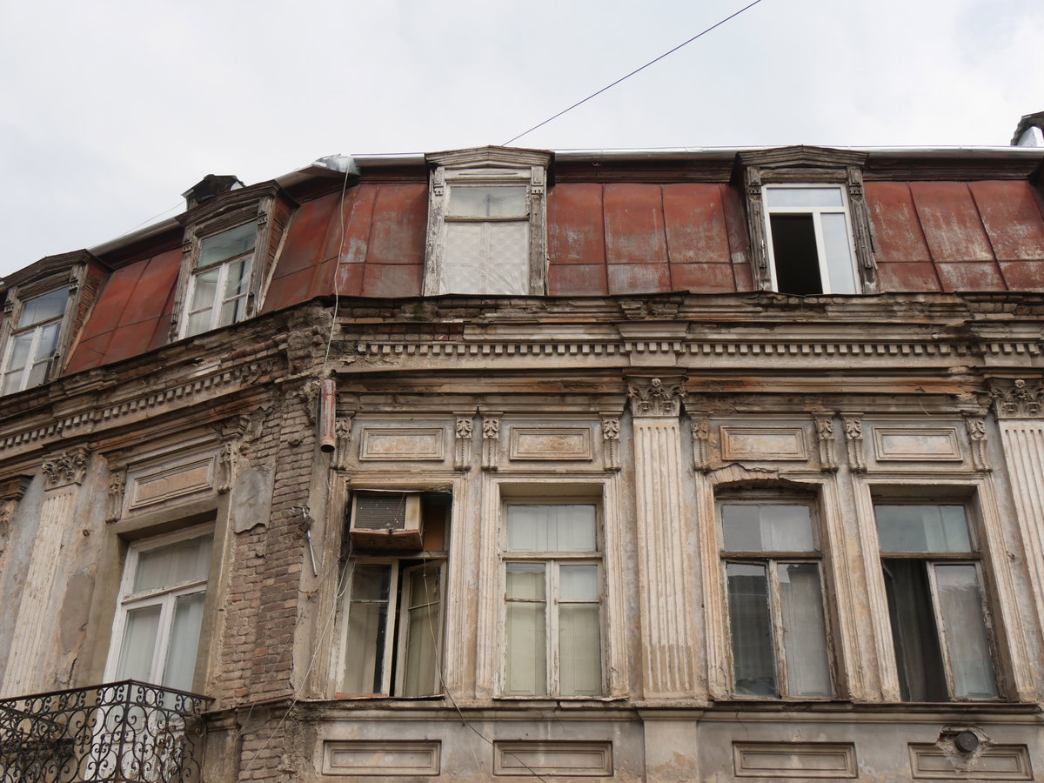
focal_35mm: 38
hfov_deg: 49.0
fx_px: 1146
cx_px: 522
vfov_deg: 37.7
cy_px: 392
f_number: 7.1
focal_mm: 19
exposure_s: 1/400
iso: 200
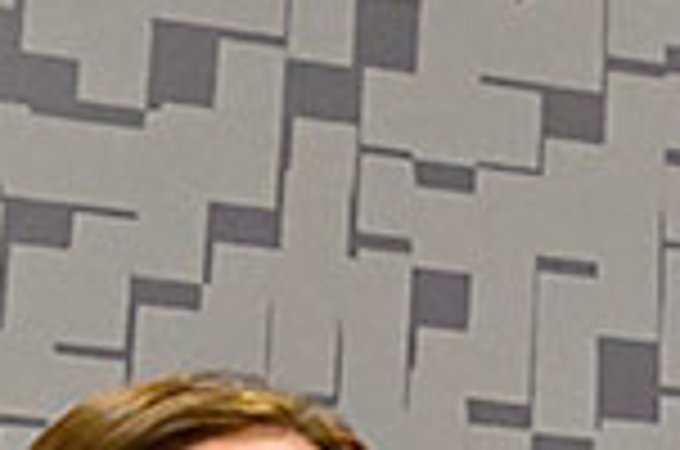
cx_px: 1392
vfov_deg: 3.1
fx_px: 8369
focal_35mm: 444
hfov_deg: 4.6
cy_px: 882
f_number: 11
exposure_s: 1/120
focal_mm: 78
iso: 6400
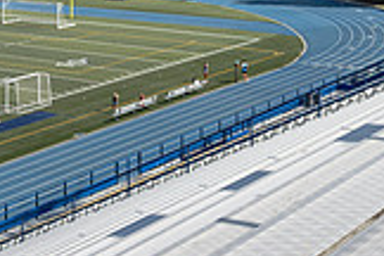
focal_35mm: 96
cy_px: -193
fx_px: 1024
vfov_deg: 13.0
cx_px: 247
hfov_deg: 21.2
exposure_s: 1/640
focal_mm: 25
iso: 100
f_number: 9
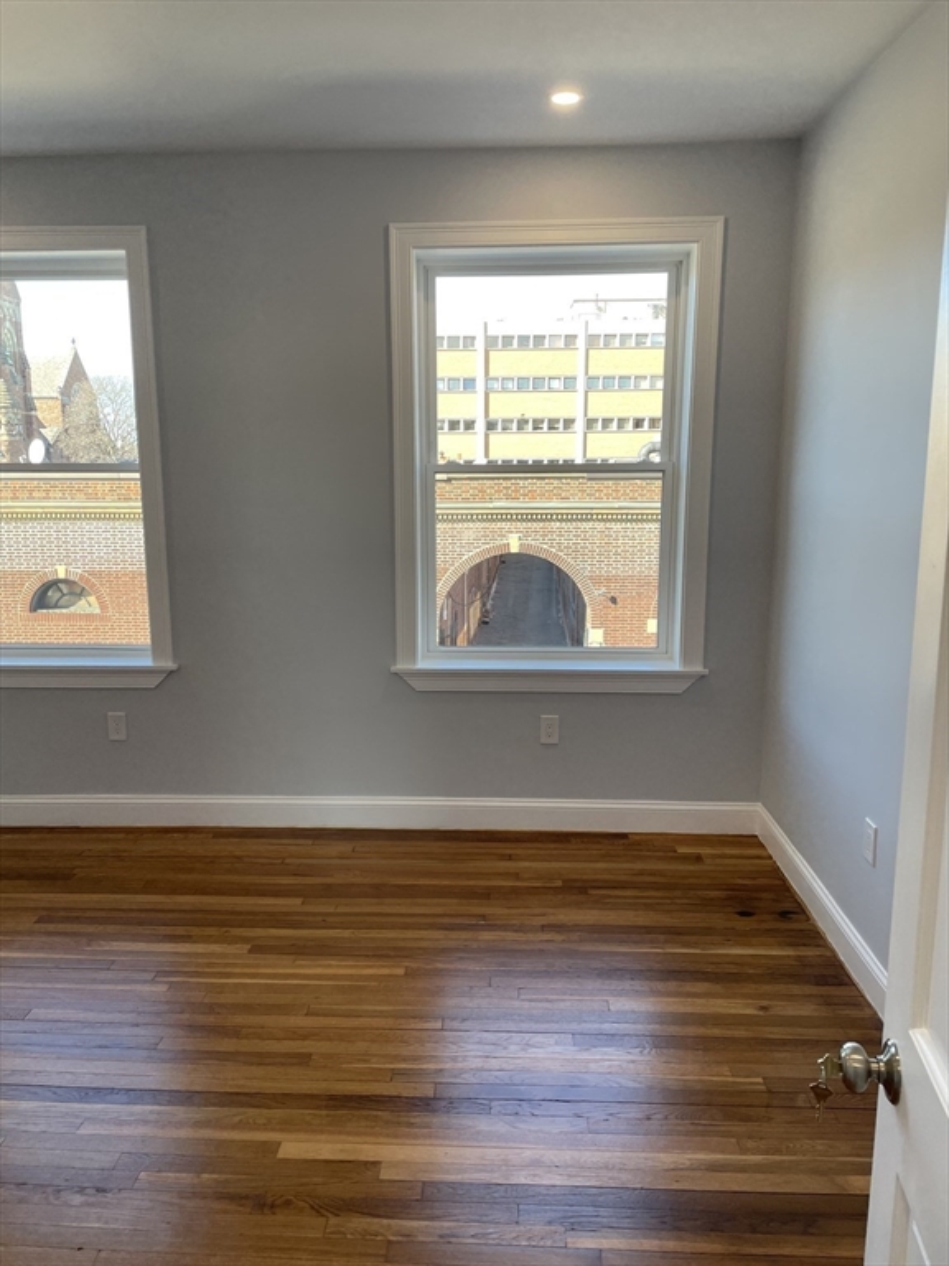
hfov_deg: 53.1
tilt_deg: -9.0
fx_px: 950
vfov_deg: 67.3
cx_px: 474
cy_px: 633
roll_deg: +0.9
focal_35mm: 26
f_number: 1.6
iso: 40
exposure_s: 1/120
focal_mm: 4.2
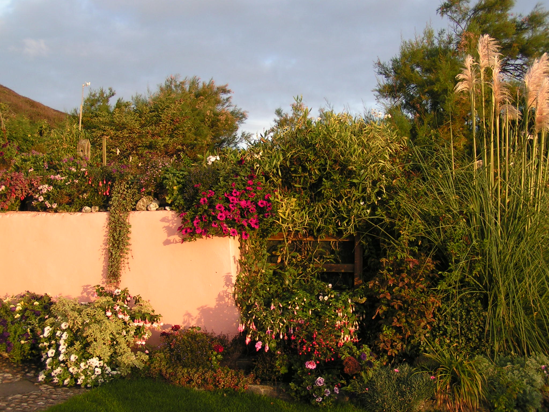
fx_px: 603
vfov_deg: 37.7
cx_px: 274
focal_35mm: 38
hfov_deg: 49.0
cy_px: 206
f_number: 4
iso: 50
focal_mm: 5.8
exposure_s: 1/60
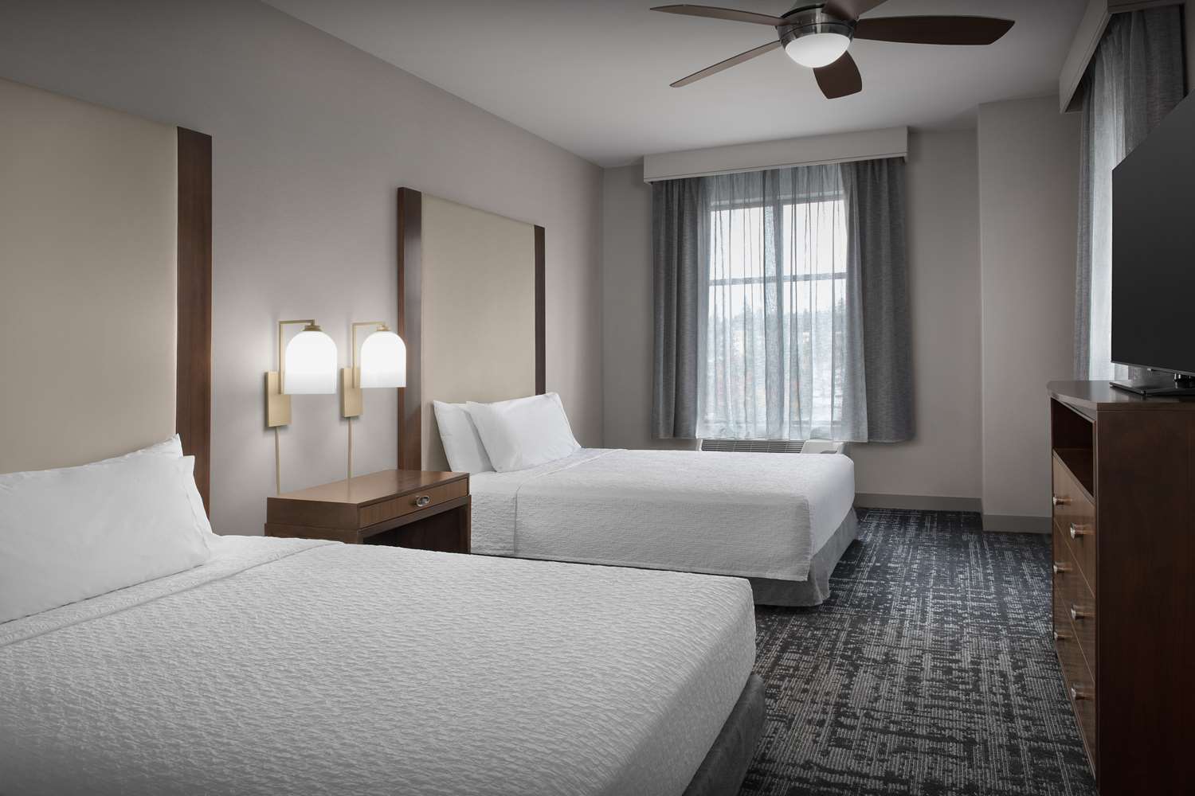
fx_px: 797
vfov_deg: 53.1
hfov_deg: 73.7
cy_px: 398
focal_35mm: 24
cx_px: 598
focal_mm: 24
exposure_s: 2
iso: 50
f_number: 11
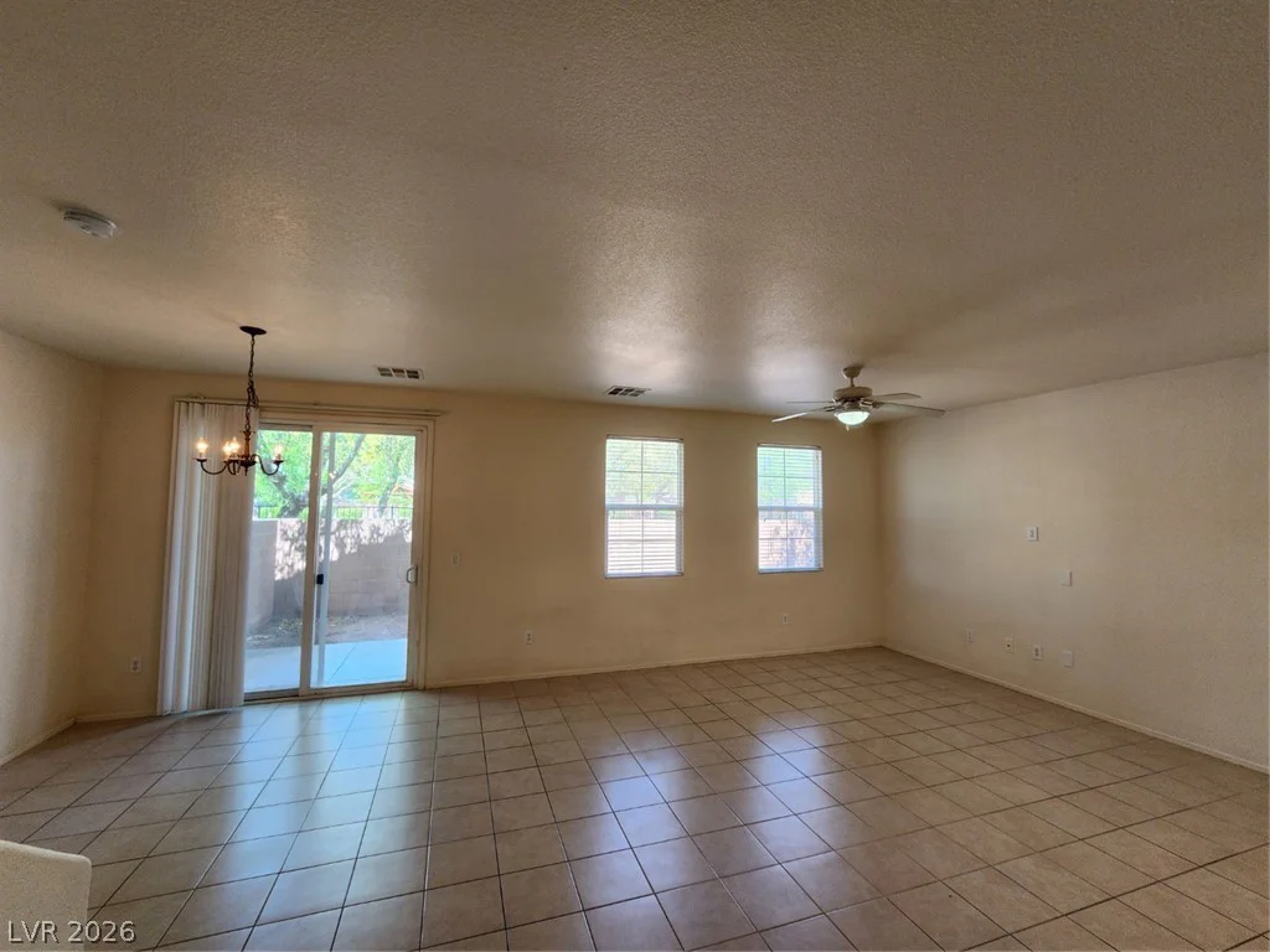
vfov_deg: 89.9
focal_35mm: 13
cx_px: 635
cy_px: 476
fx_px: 477
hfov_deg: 106.2
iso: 100
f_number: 2.2
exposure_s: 1/60
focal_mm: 2.2
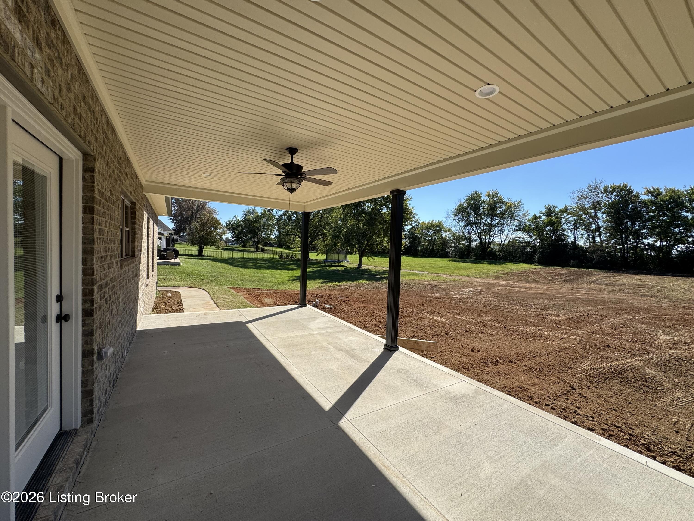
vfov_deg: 85.7
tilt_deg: -0.3
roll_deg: -1.7
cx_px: 347
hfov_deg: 102.1
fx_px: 281
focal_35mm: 14
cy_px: 260
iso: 50
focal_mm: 2.22
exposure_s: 1/1672
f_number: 2.2
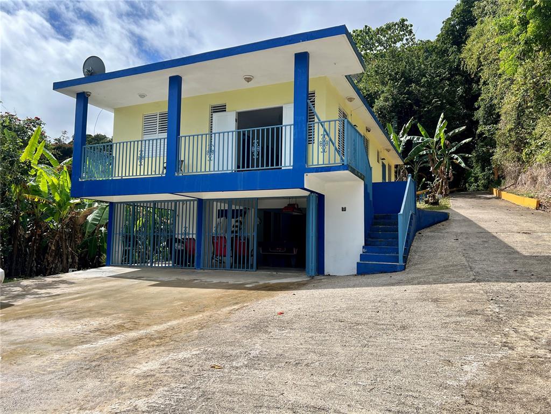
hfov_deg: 67.3
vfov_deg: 53.1
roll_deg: -0.5
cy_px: 207
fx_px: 414
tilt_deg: +5.3
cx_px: 276
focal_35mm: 26
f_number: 1.5
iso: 50
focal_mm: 5.7
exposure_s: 1/4115
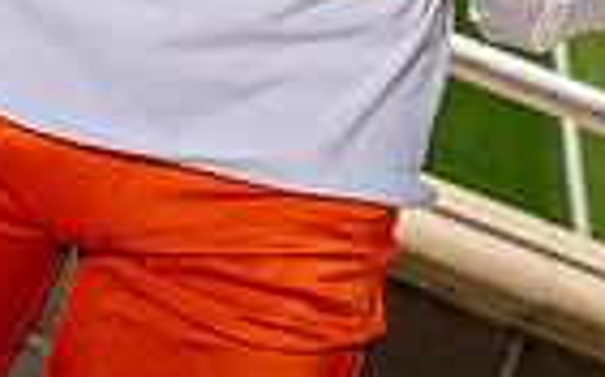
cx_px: 412
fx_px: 2406
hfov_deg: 14.3
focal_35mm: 146
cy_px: -463
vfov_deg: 8.4
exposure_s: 1/250
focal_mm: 45
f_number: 7.1
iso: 100
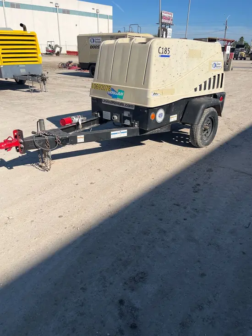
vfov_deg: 67.3
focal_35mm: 26
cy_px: 168
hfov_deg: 53.1
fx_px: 252
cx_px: 126
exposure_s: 1/5848
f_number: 1.6
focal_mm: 5.1
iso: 50
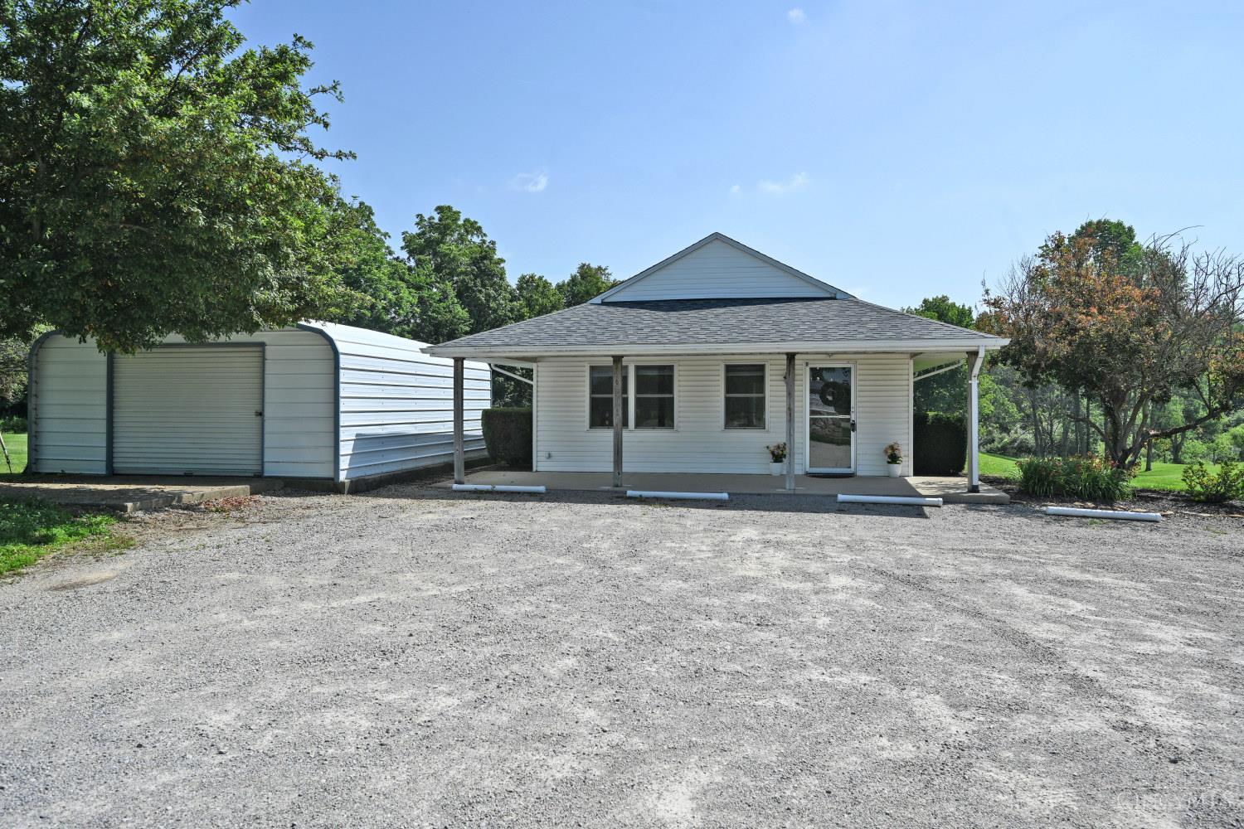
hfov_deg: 69.4
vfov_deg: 49.6
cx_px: 622
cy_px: 414
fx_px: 898
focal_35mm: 26
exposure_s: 1/400
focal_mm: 26
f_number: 8
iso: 100
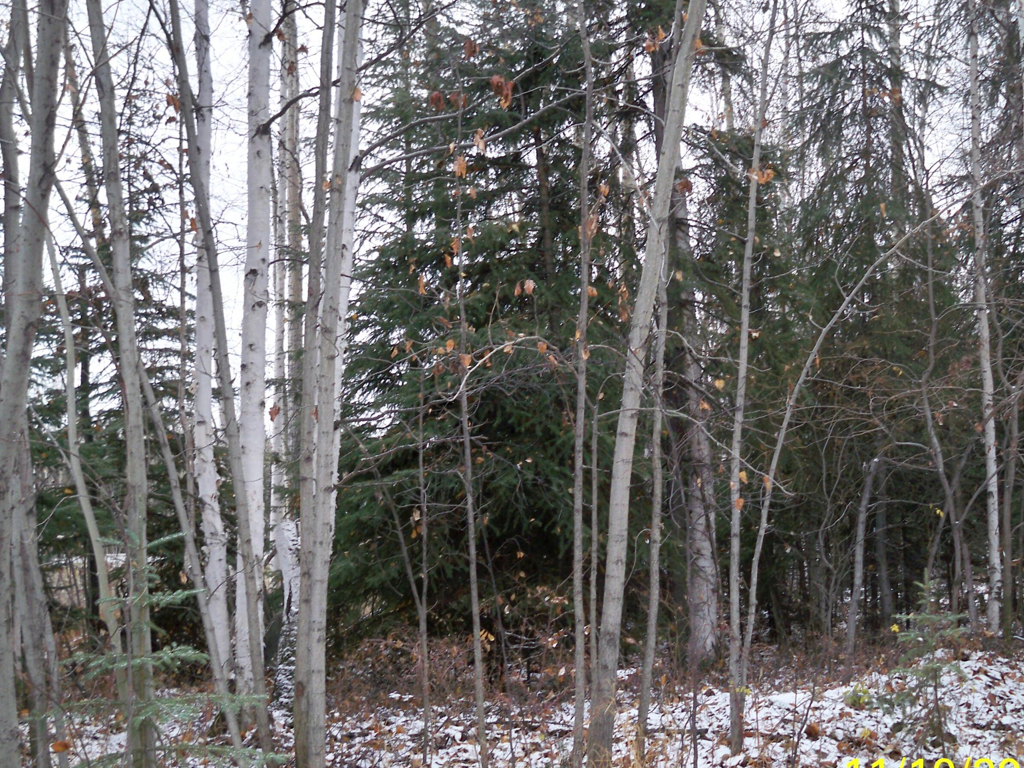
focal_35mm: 44
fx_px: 1302
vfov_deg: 32.9
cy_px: 415
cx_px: 530
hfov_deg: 42.9
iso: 160
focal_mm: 6.3
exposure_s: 1/100
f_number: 3.1
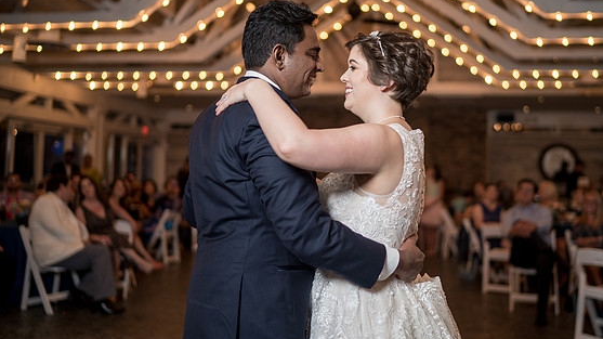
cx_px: 329
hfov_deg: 49.3
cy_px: 134
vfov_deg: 28.9
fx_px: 655
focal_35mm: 41
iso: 200
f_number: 1.4
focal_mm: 35
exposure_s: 1/200
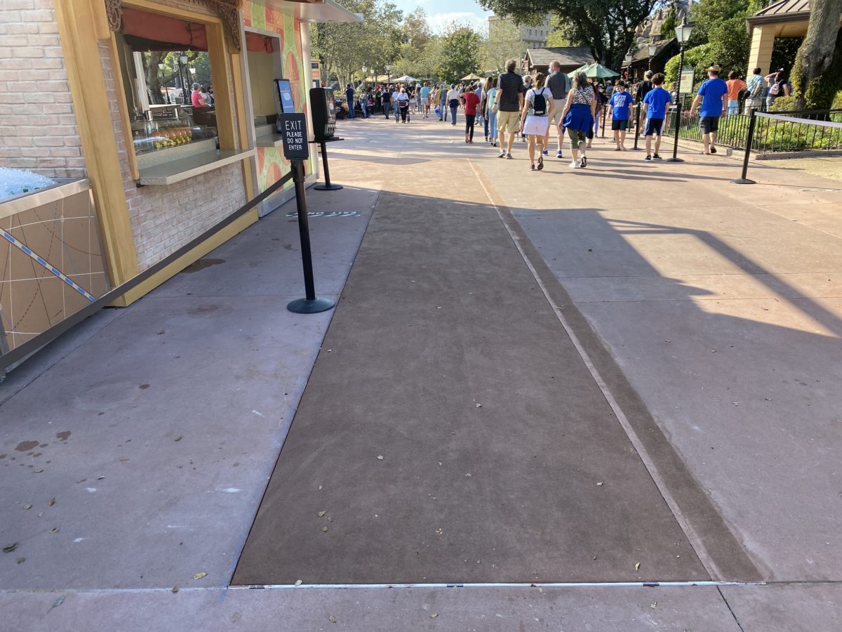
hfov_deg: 67.3
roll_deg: +0.5
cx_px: 421
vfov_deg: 53.1
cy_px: 316
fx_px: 632
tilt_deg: -18.3
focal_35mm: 26
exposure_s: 1/666
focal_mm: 4.25
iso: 32
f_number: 1.8
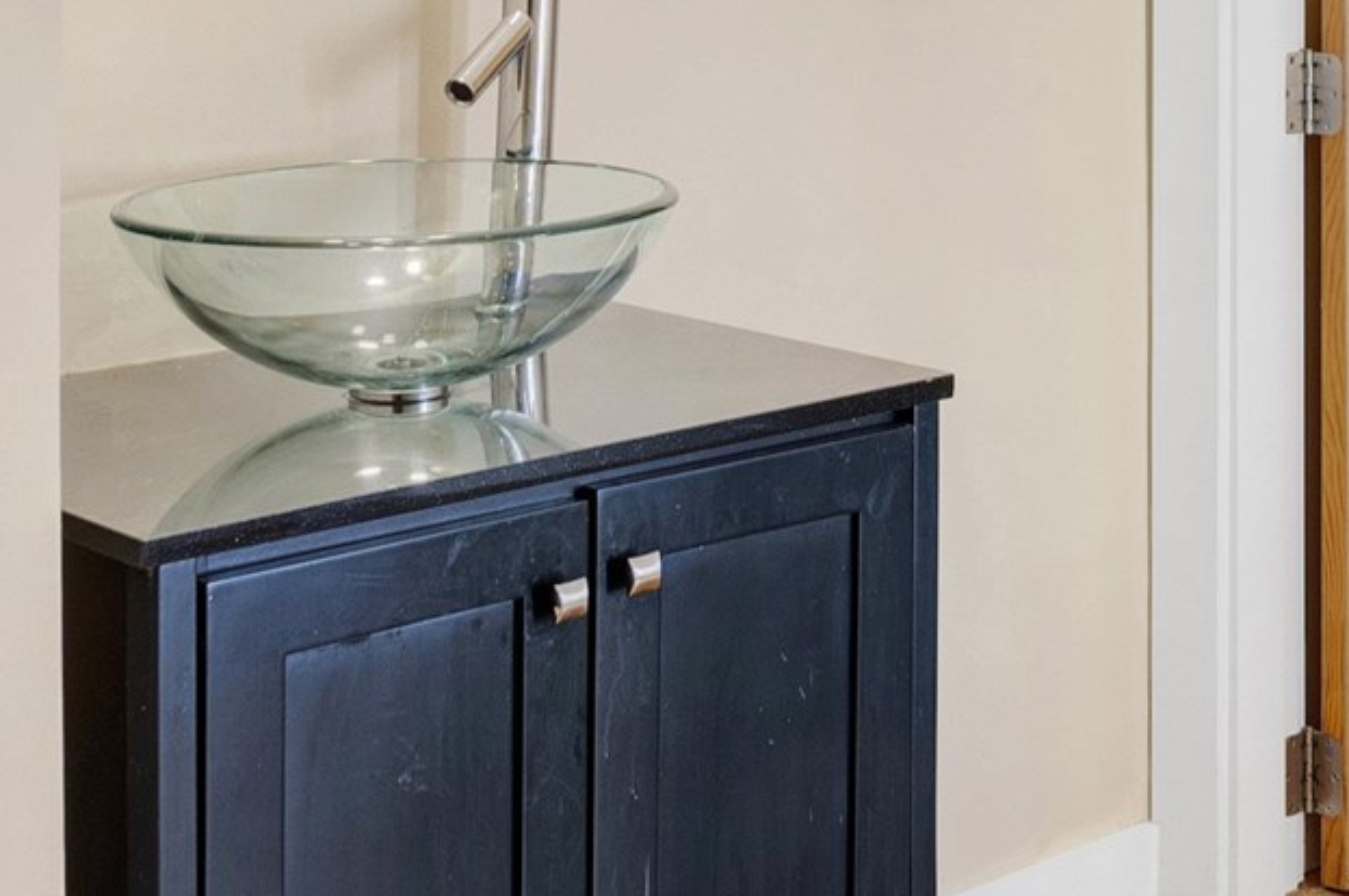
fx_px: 2862
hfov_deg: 26.2
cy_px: -38
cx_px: 998
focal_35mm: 76
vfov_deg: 17.3
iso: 250
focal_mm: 15.5
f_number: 7.1
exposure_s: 1/5
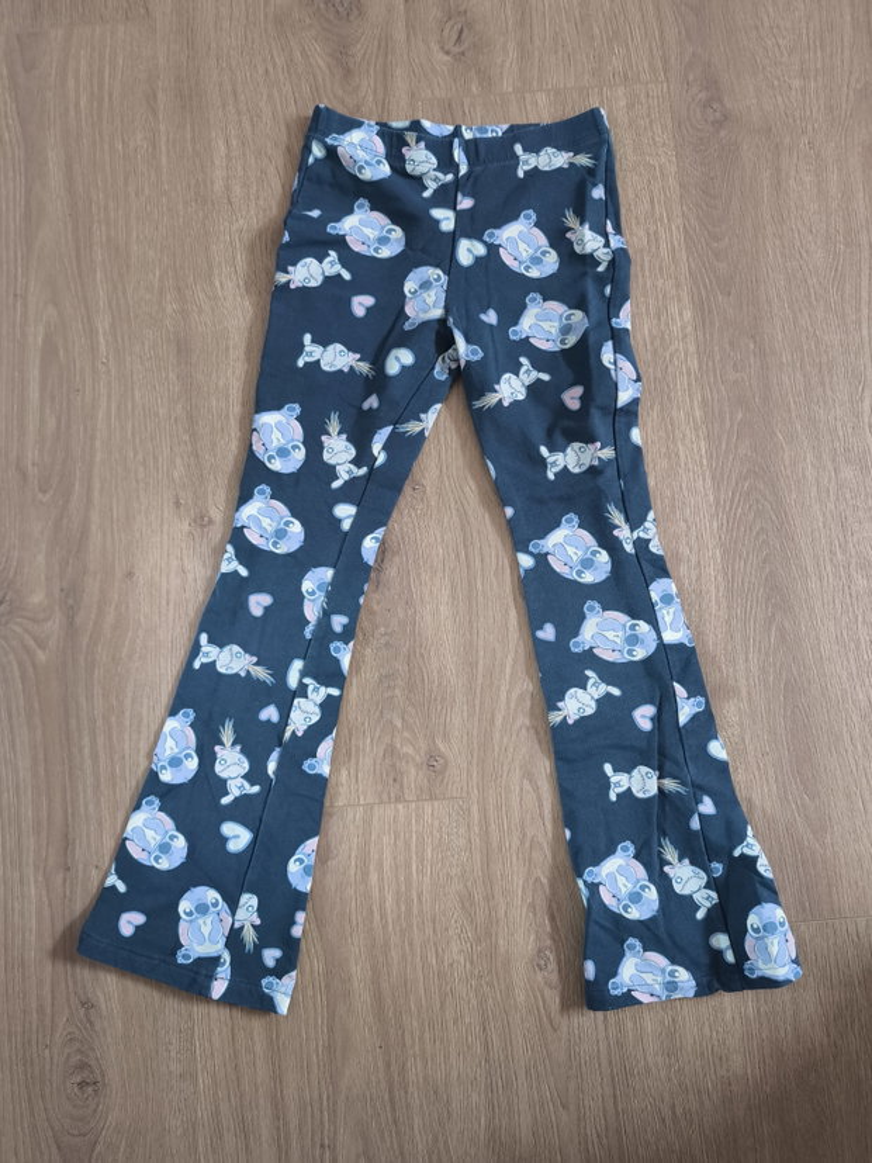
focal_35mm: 23
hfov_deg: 58.9
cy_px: 582
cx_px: 436
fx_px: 773
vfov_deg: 73.9
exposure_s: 1/33.3
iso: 1000
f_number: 1.6
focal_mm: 6.57
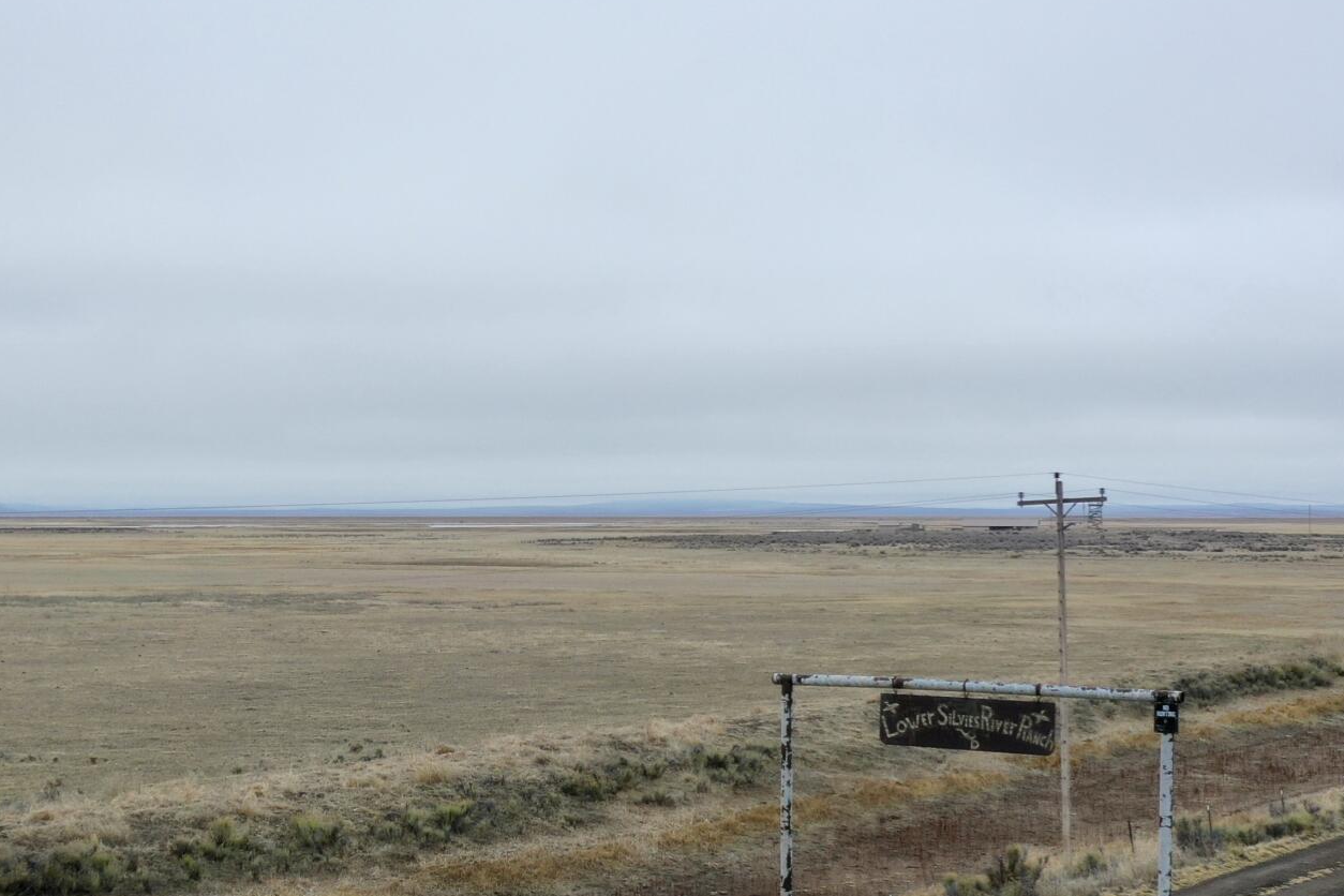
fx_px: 2501
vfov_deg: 20.2
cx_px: 473
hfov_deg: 29.9
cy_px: 612
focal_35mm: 67
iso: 100
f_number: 5
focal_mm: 10.26
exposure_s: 1/240
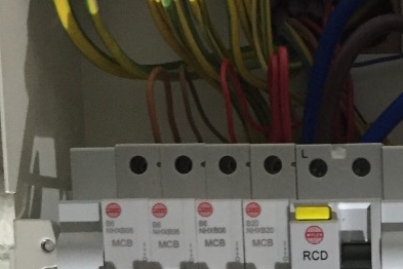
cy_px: 325
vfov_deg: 14.4
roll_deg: +1.6
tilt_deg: -3.2
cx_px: 442
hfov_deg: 21.1
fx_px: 1030
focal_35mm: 92
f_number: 2.2
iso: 200
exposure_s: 1/33
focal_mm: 4.15
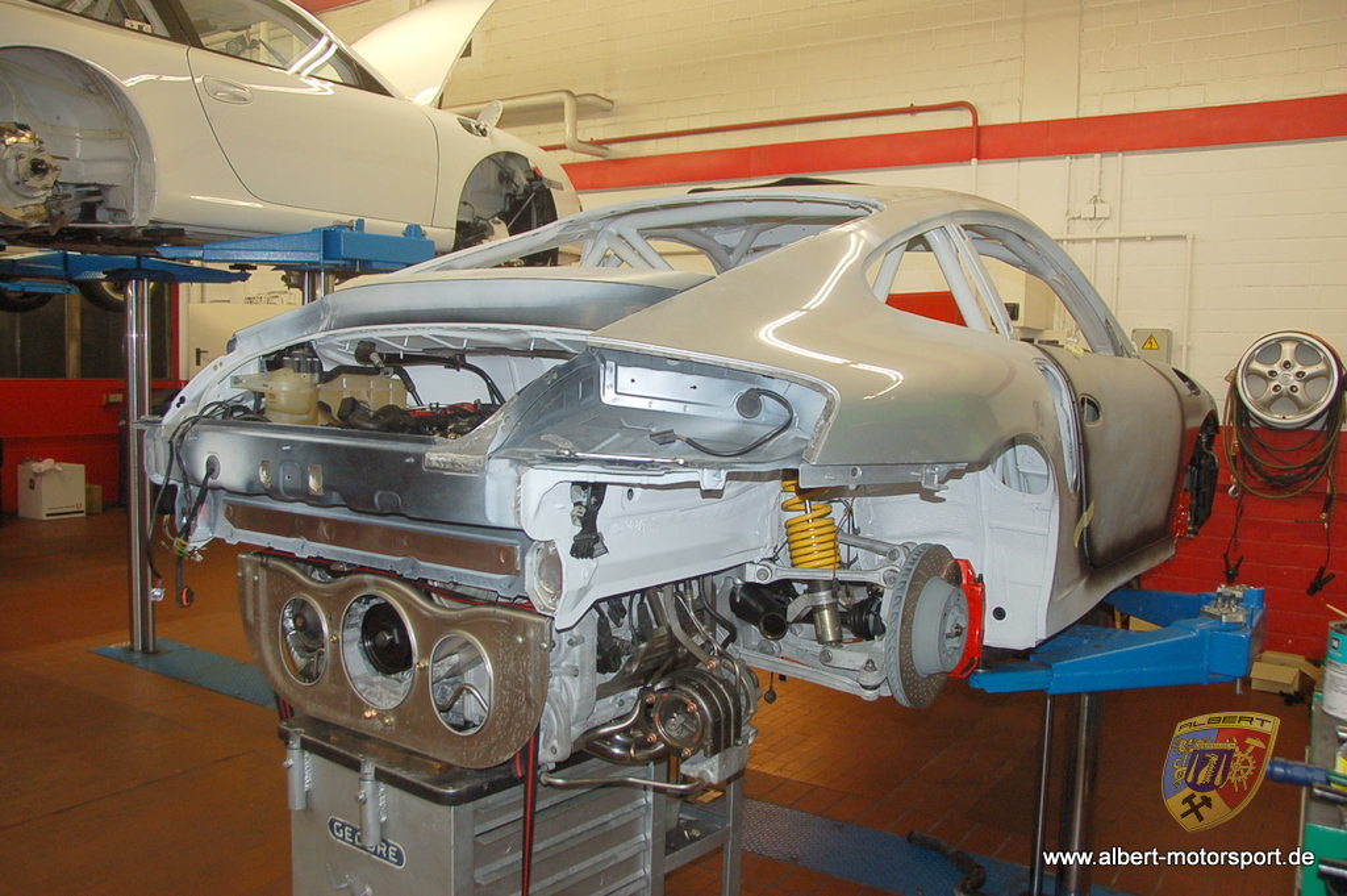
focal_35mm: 30
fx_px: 1122
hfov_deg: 62.0
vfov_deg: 43.5
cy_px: 448
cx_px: 674
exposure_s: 1/60
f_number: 3.8
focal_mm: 20
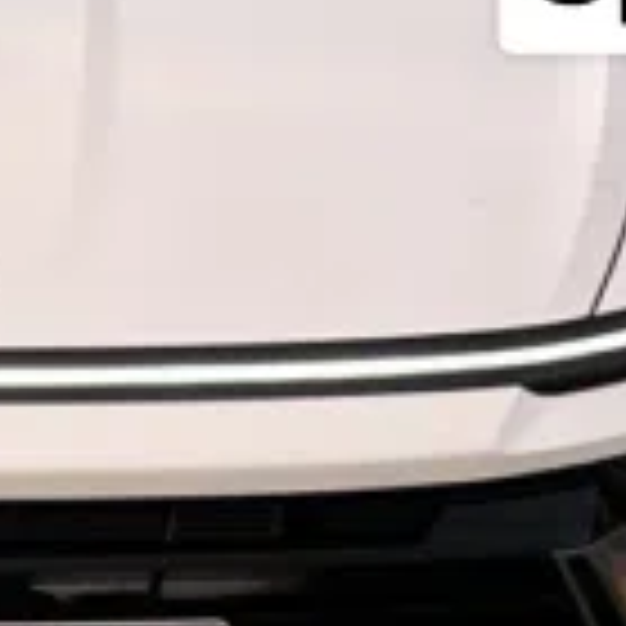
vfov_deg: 15.9
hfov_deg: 15.6
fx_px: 2169
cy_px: 703
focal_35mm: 106
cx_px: -180
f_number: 1.5
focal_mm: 5.7
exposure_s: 1/120
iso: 100
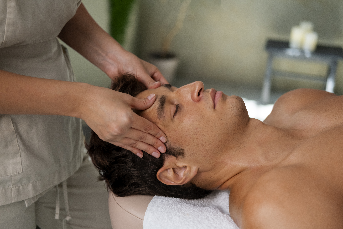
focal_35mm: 53
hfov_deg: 37.5
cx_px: 172
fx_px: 505
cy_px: 114
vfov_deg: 25.5
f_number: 2
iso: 640
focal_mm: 35
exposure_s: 1/640
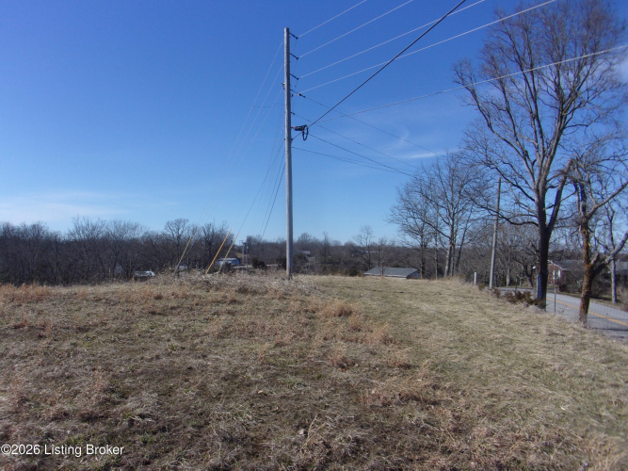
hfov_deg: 63.5
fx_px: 508
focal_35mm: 28
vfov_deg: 49.7
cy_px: 236
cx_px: 314
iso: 80
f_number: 10.8
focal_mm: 5.1
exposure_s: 1/140
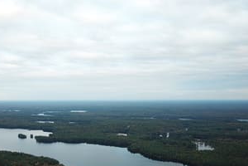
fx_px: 248
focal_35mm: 36
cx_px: 103
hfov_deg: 52.9
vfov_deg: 36.8
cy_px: 98
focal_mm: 4.73
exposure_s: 1/50
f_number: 2.2
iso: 104
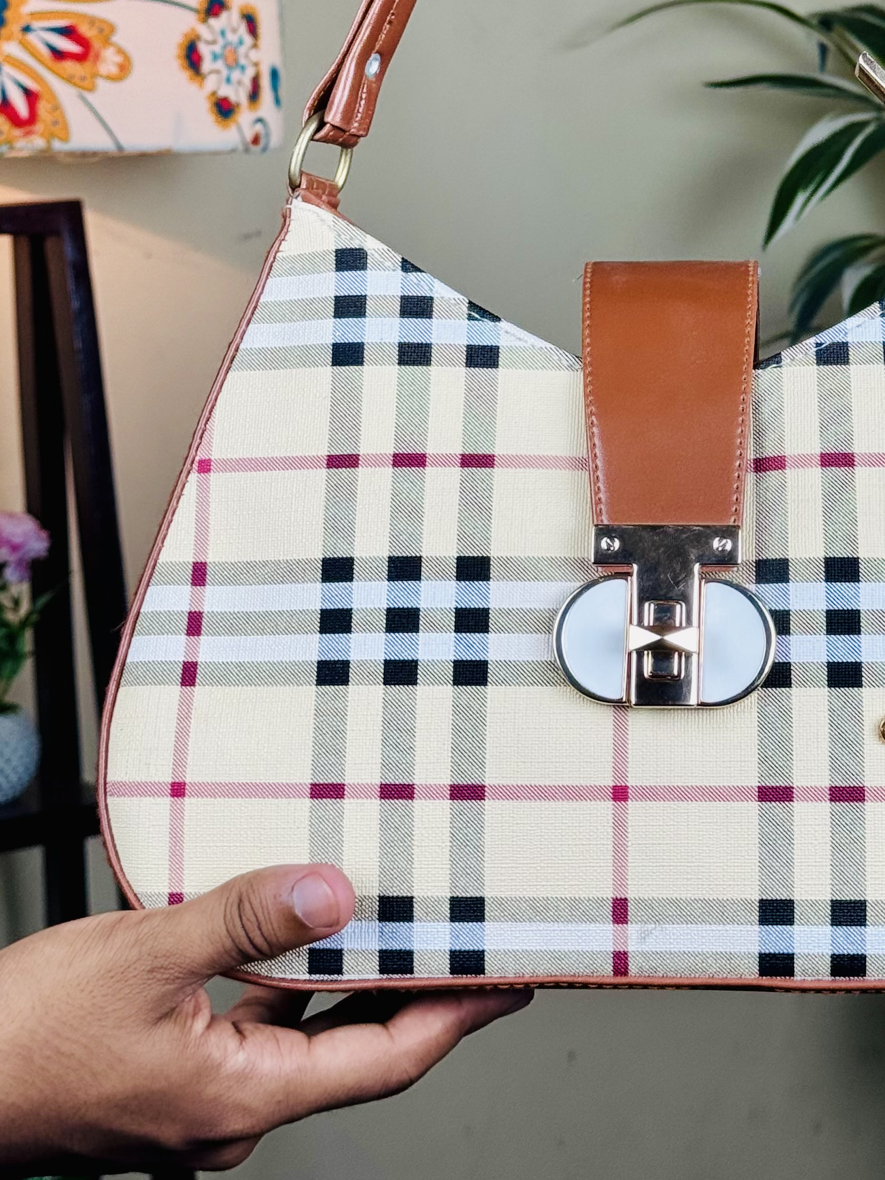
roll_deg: +1.0
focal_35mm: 88
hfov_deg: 16.6
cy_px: 141
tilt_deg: -1.2
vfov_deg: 21.8
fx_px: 3000
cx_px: 740
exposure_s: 1/390
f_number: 1.78
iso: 64
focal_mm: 6.76
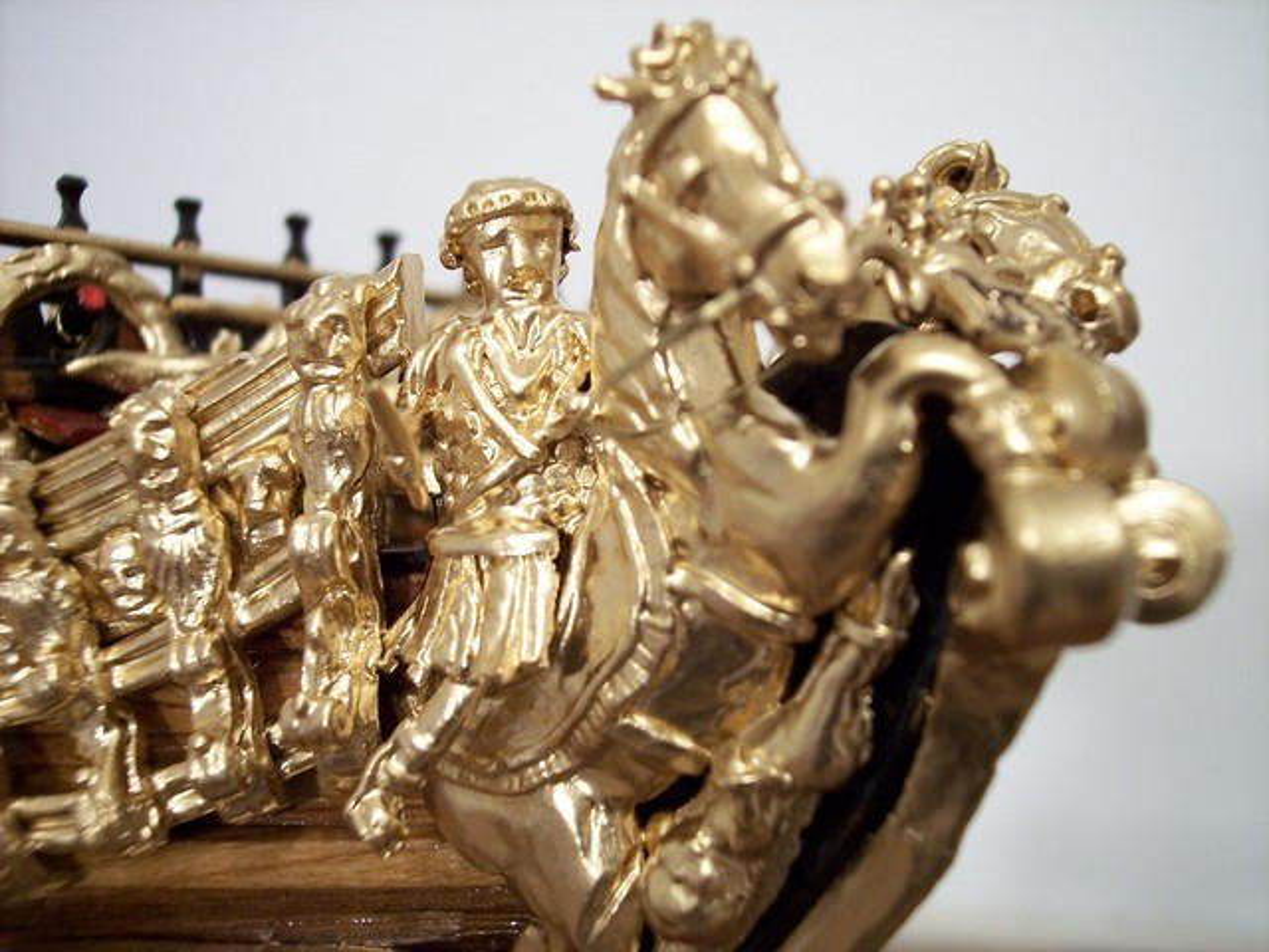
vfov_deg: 36.8
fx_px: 1430
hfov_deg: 47.9
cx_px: 634
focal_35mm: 39
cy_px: 476
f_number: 3.4
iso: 200
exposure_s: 1/8
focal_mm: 8
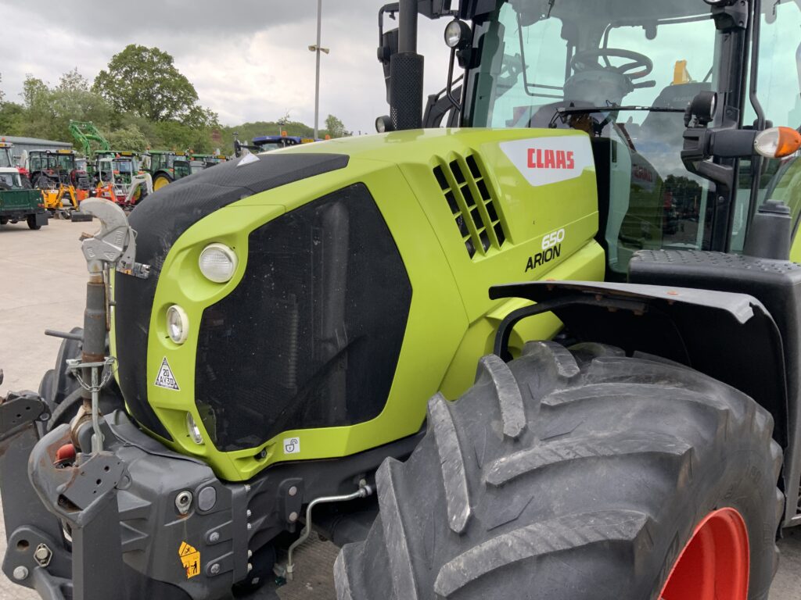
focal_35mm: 29
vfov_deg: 48.2
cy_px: 300
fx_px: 671
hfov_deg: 61.7
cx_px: 400
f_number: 1.8
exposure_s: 1/394
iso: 16
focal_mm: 3
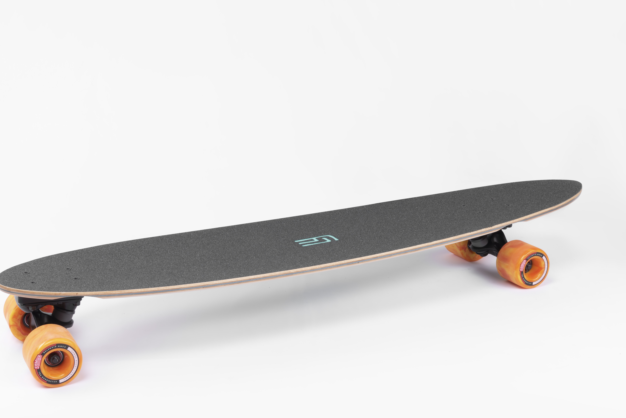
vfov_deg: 24.2
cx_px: 297
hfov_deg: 35.6
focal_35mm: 56
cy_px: 200
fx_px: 974
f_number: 20
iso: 125
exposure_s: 1/100
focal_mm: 50
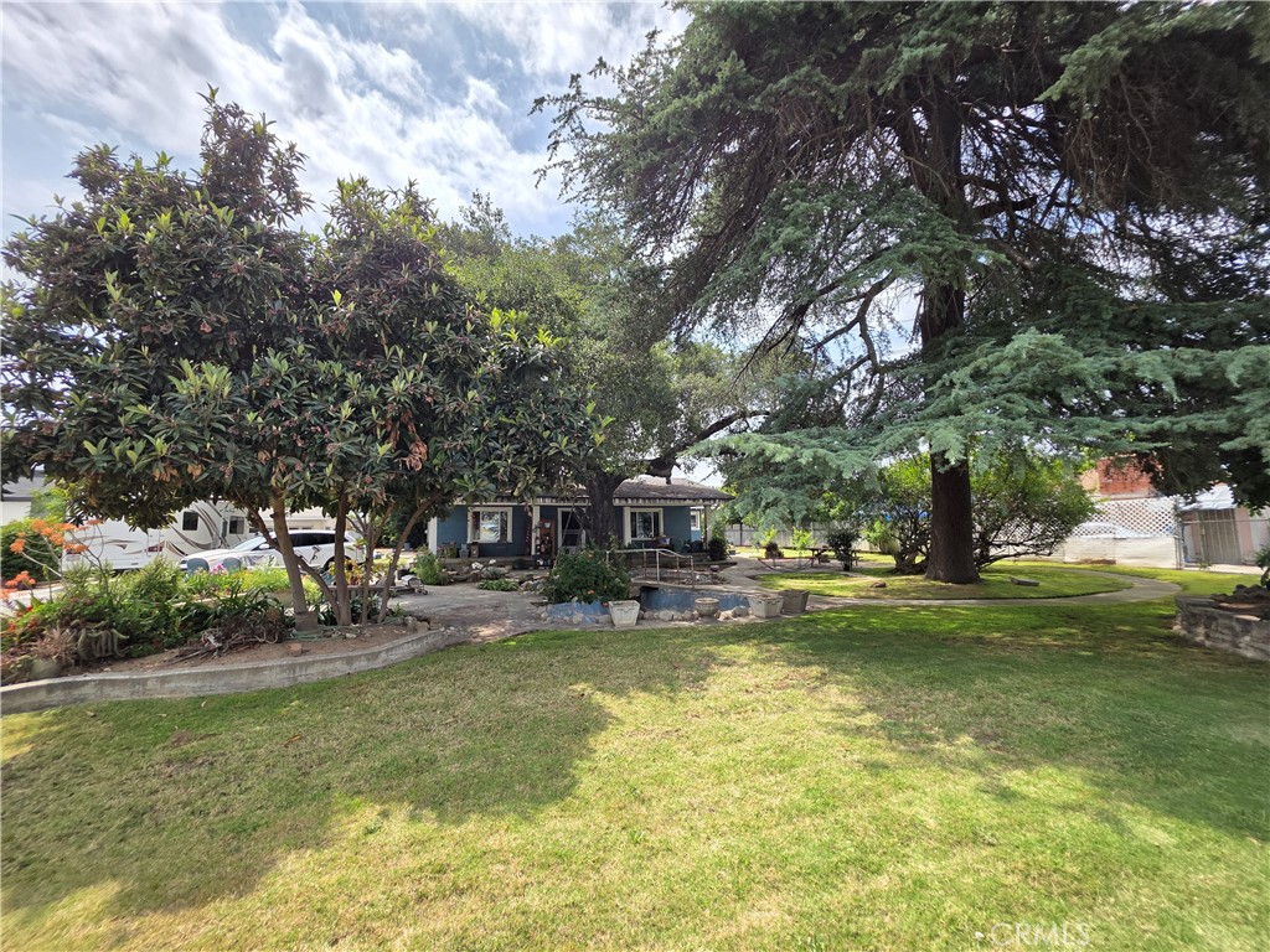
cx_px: 635
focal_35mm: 13
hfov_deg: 106.2
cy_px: 476
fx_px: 477
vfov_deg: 89.9
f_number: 1.9
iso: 40
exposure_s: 1/1208
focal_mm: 2.2
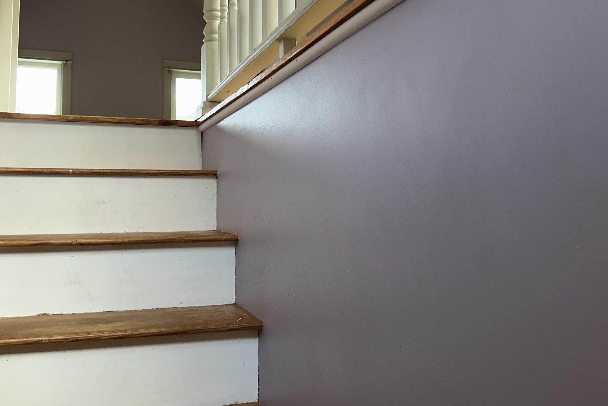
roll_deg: +0.6
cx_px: 275
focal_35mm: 36
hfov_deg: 53.1
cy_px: 153
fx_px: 608
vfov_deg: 36.7
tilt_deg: +7.1
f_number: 1.78
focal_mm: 6.86
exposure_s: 1/120
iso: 160
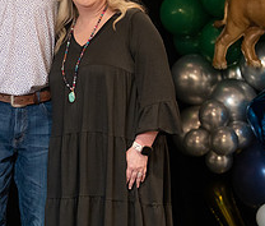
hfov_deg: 12.5
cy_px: 148
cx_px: 2
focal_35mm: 149
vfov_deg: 10.7
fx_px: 1198
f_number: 1.2
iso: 1600
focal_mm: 50
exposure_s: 1/320
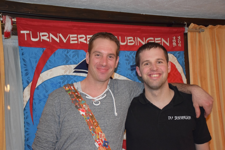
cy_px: 75
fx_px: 328
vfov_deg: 25.8
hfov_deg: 37.8
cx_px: 112
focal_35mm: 52
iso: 3200
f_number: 4.2
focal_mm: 35
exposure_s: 1/60
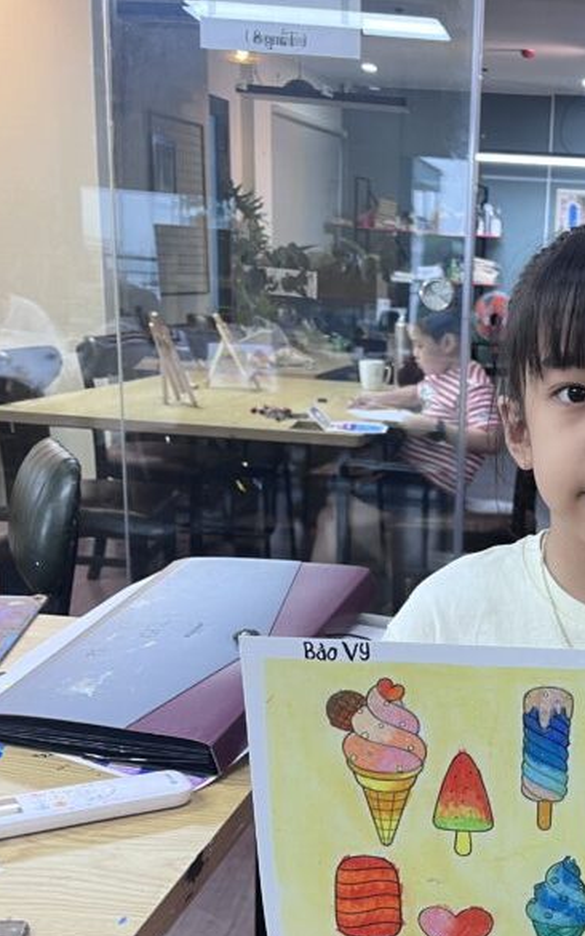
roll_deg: -3.2
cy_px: 644
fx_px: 1200
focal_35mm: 47
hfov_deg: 26.2
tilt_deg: -15.4
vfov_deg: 41.9
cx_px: 559
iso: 80
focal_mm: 5.1
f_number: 1.6
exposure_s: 1/50
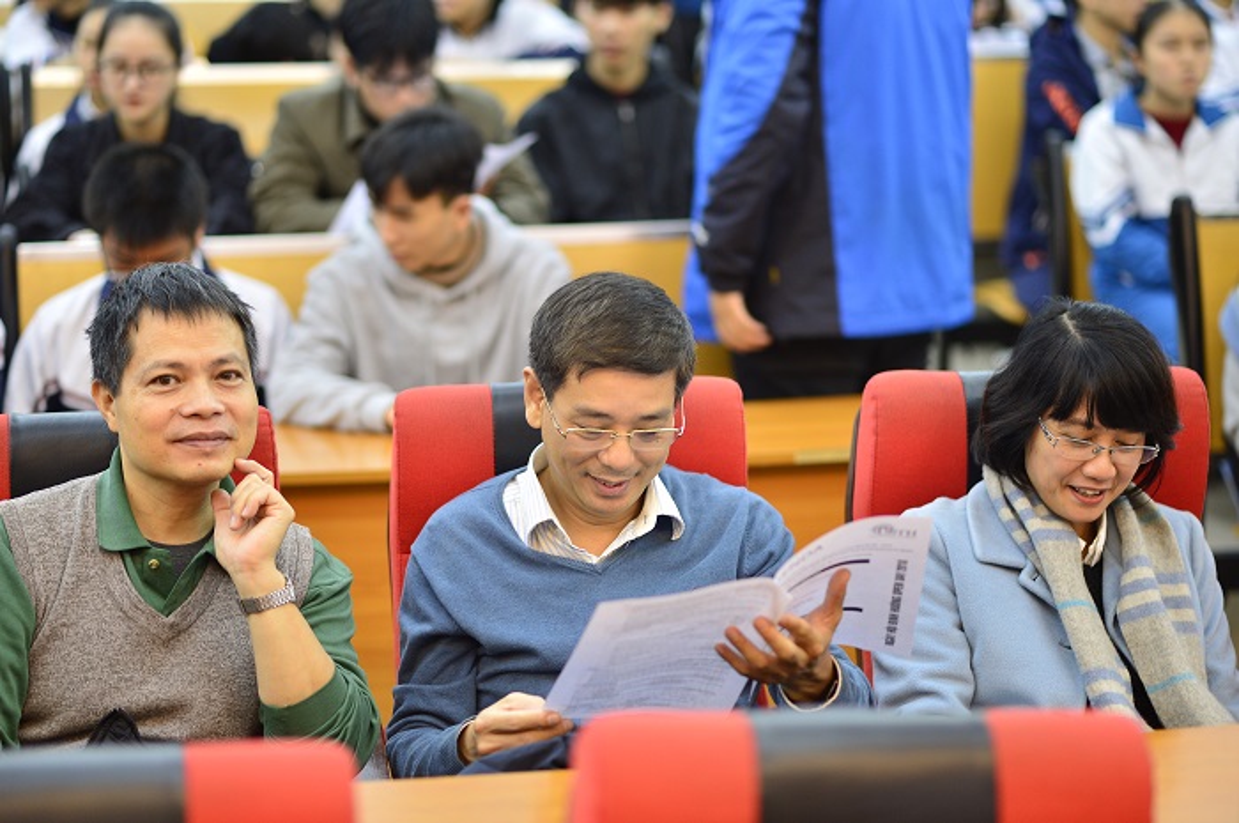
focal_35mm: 85
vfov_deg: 16.0
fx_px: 2922
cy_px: 412
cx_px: 620
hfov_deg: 23.9
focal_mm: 85
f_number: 2
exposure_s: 1/160
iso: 800
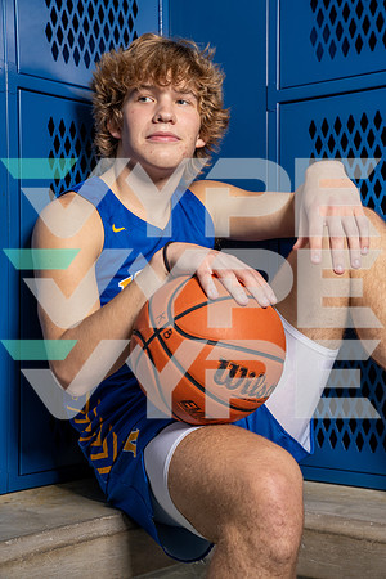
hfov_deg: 20.3
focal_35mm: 67
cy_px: 290
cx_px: 193
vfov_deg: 30.1
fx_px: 1077
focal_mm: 67
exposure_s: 1/200
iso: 320
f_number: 5.6
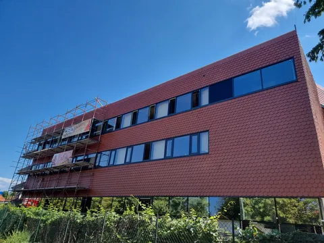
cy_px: 122
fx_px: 225
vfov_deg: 56.8
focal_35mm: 24
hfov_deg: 71.6
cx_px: 162
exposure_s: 1/475
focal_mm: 6.7
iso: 50
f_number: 1.8
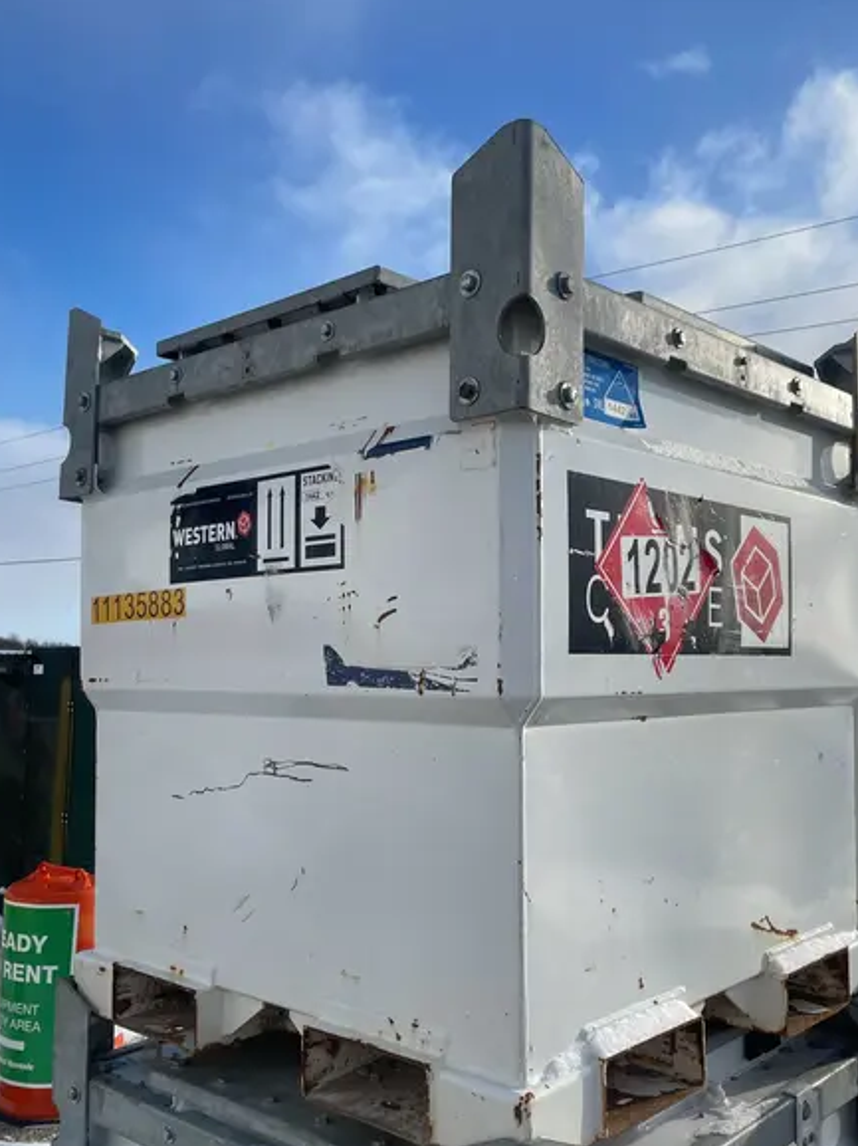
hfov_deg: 42.8
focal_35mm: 33
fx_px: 1091
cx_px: 485
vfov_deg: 55.3
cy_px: 626
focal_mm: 4.2
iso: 32
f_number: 1.6
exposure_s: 1/4651
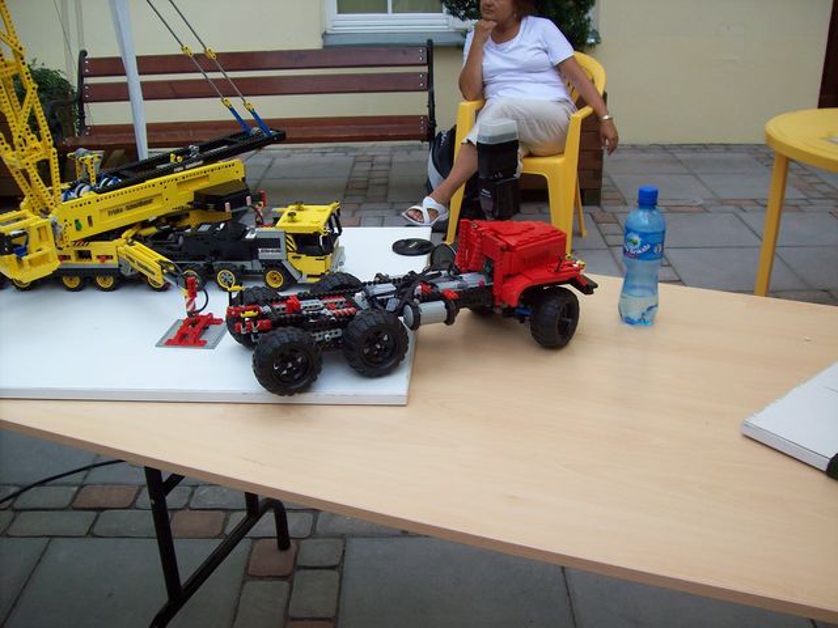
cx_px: 419
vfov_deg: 39.7
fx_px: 872
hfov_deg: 51.4
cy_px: 314
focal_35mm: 36
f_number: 2.7
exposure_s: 1/558
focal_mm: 6
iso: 80
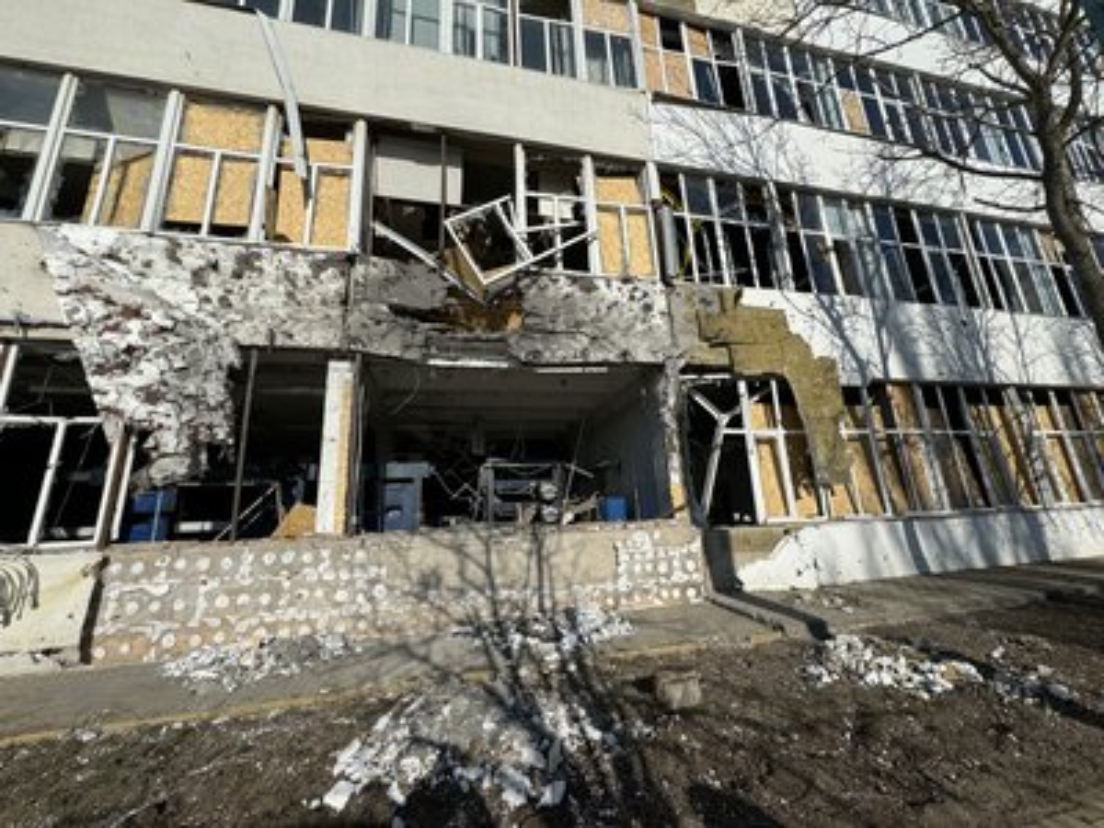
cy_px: 414
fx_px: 446
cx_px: 552
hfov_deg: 102.1
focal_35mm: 14
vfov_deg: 85.7
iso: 50
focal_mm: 2.22
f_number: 2.2
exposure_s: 1/3247
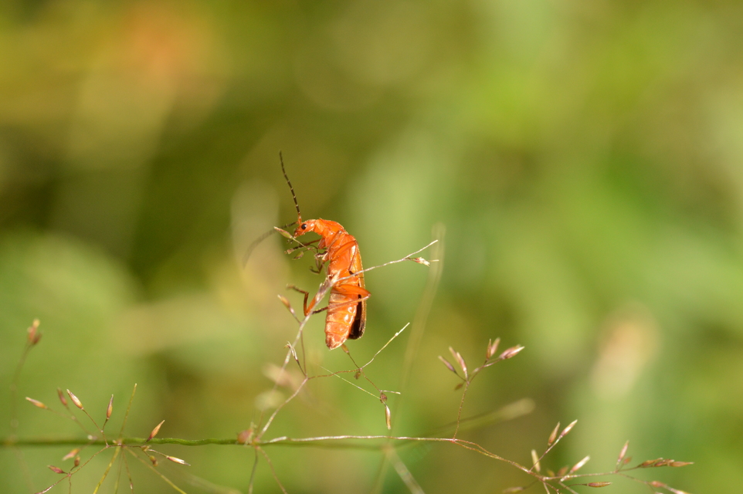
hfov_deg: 13.7
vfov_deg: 9.1
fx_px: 3094
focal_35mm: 150
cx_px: 372
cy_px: 247
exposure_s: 1/400
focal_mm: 100
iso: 800
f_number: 16
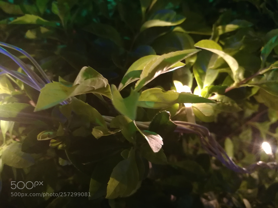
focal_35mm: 26
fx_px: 209
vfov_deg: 53.1
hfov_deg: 67.3
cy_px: 104
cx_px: 139
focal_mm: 3.83
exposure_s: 1/14.3
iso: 640
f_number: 2.2
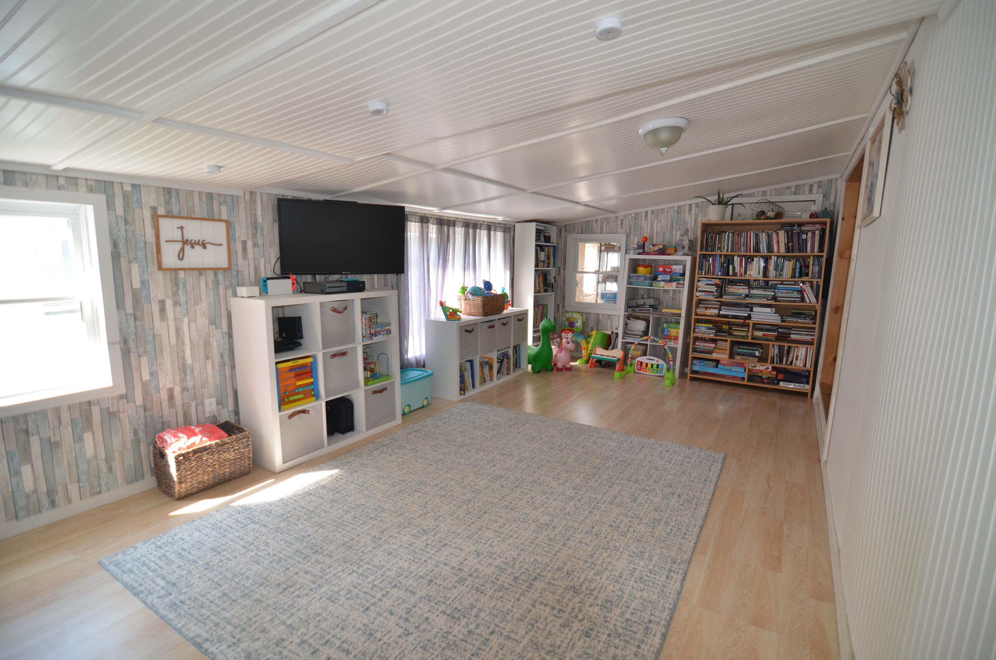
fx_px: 456
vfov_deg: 71.8
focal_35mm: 16
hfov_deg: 95.1
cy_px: 330
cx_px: 498
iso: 220
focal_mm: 11
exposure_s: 1/125
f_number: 2.8
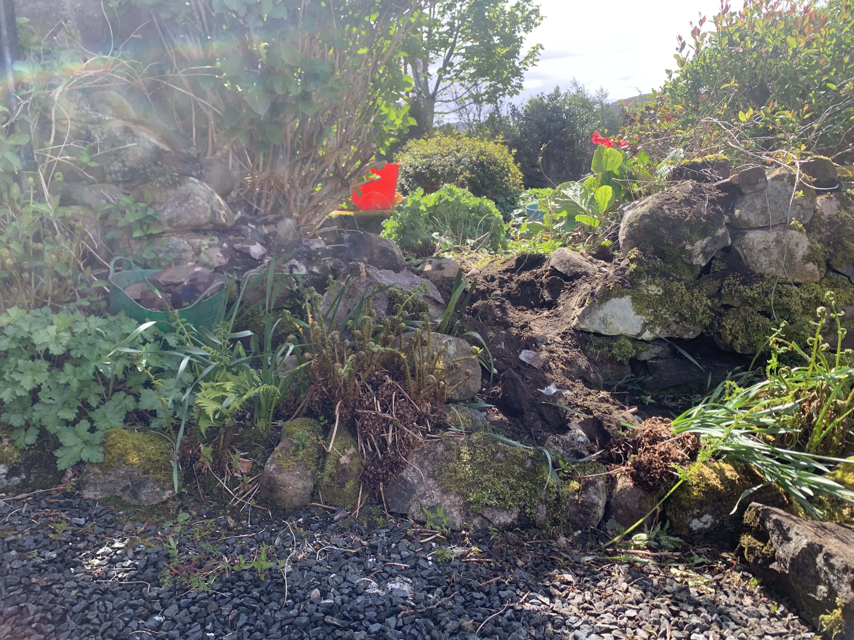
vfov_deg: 53.1
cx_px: 427
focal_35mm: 26
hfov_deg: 67.3
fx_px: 641
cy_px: 320
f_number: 1.8
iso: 25
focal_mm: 4.25
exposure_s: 1/437
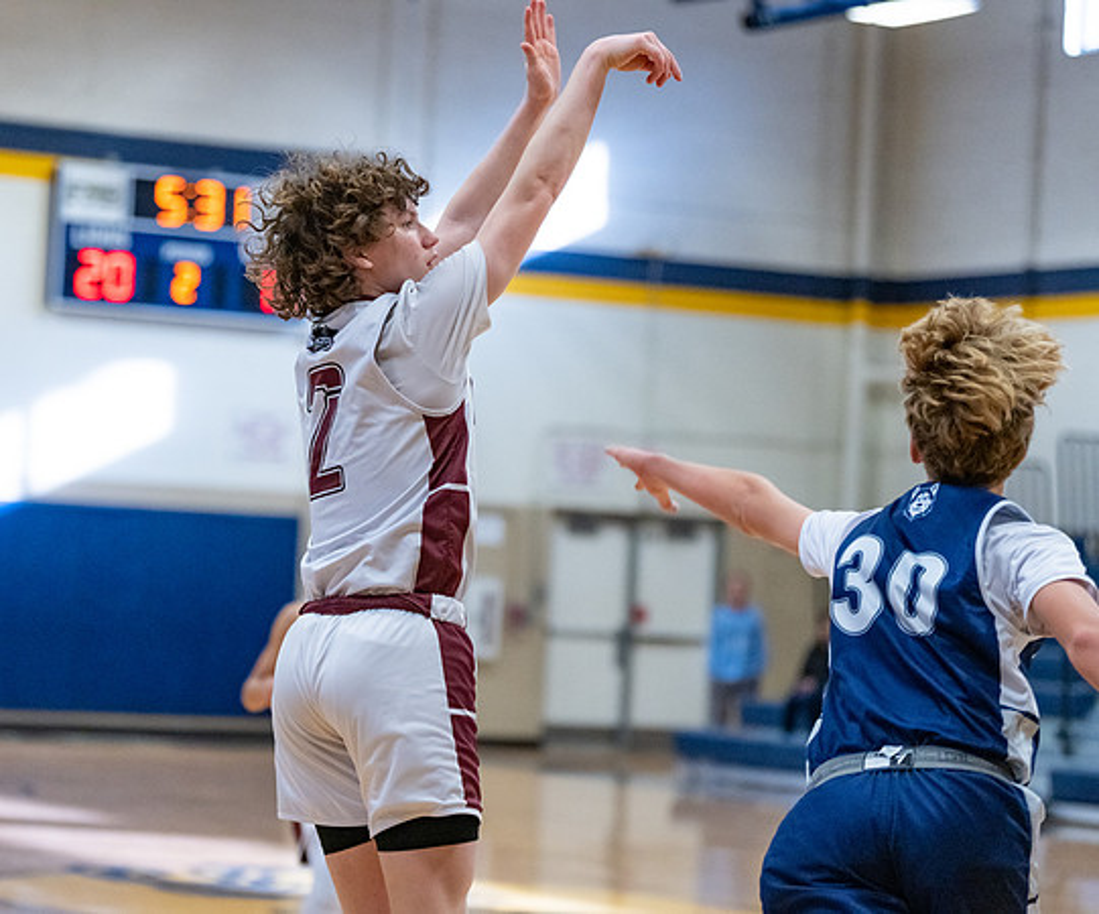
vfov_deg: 13.2
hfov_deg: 15.8
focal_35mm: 119
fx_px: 3946
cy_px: 459
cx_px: 416
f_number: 2.8
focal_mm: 102
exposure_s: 1/1000
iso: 5000
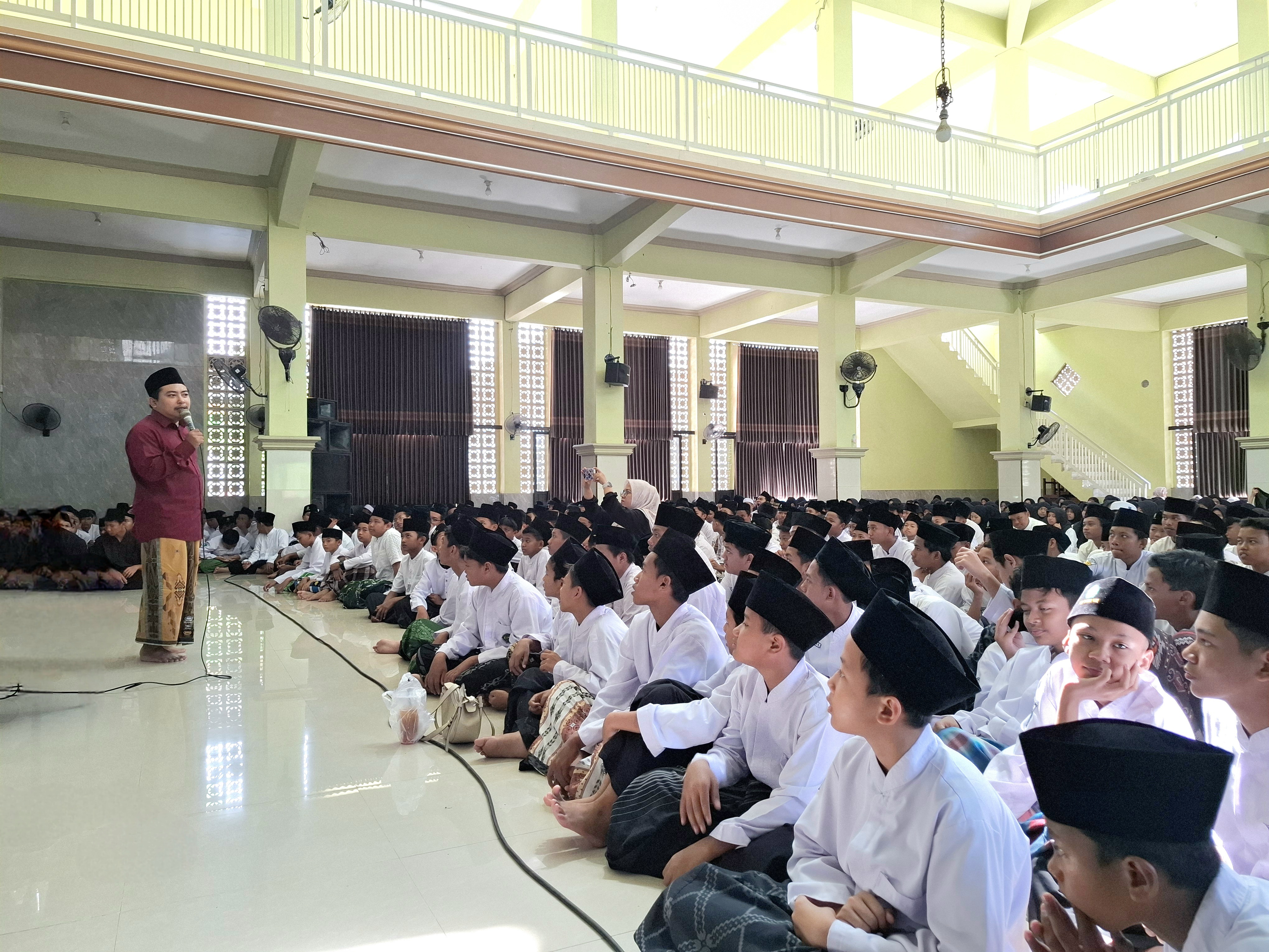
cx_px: 634
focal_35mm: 23
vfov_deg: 58.9
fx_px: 843
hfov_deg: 73.9
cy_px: 476
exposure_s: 1/100
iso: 100
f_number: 1.8
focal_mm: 5.54
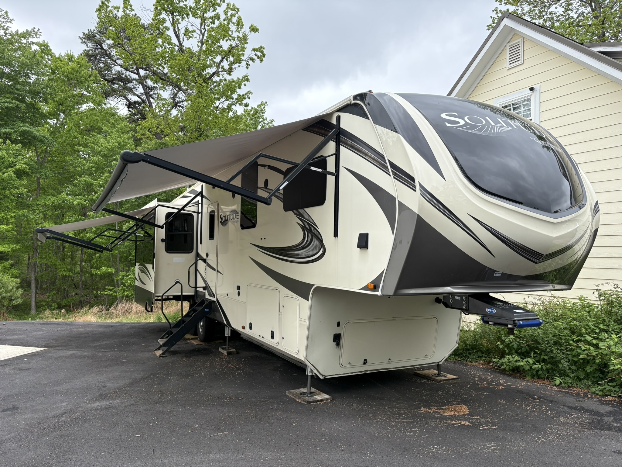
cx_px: 311
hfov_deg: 67.3
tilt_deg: +2.2
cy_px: 234
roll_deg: +1.2
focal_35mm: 26
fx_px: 467
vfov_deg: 53.1
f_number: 1.6
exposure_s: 1/1901
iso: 64
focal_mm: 5.96
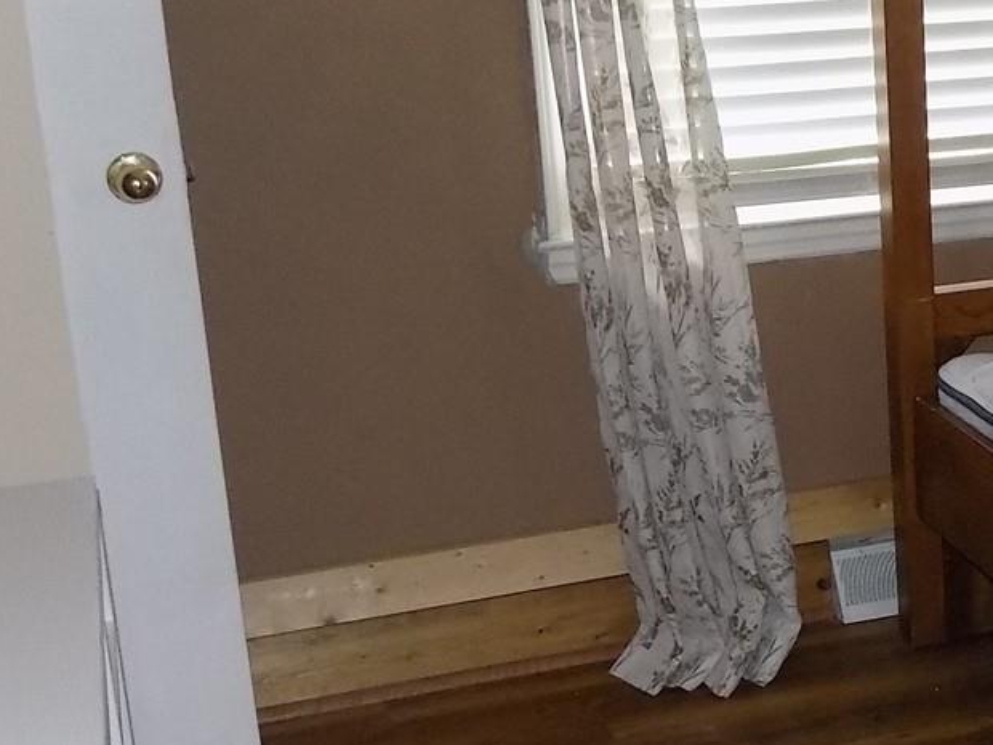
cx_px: 1224
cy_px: 421
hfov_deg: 23.3
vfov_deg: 19.4
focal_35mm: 76
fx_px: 2180
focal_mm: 4
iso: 200
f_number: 3.1
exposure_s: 1/30
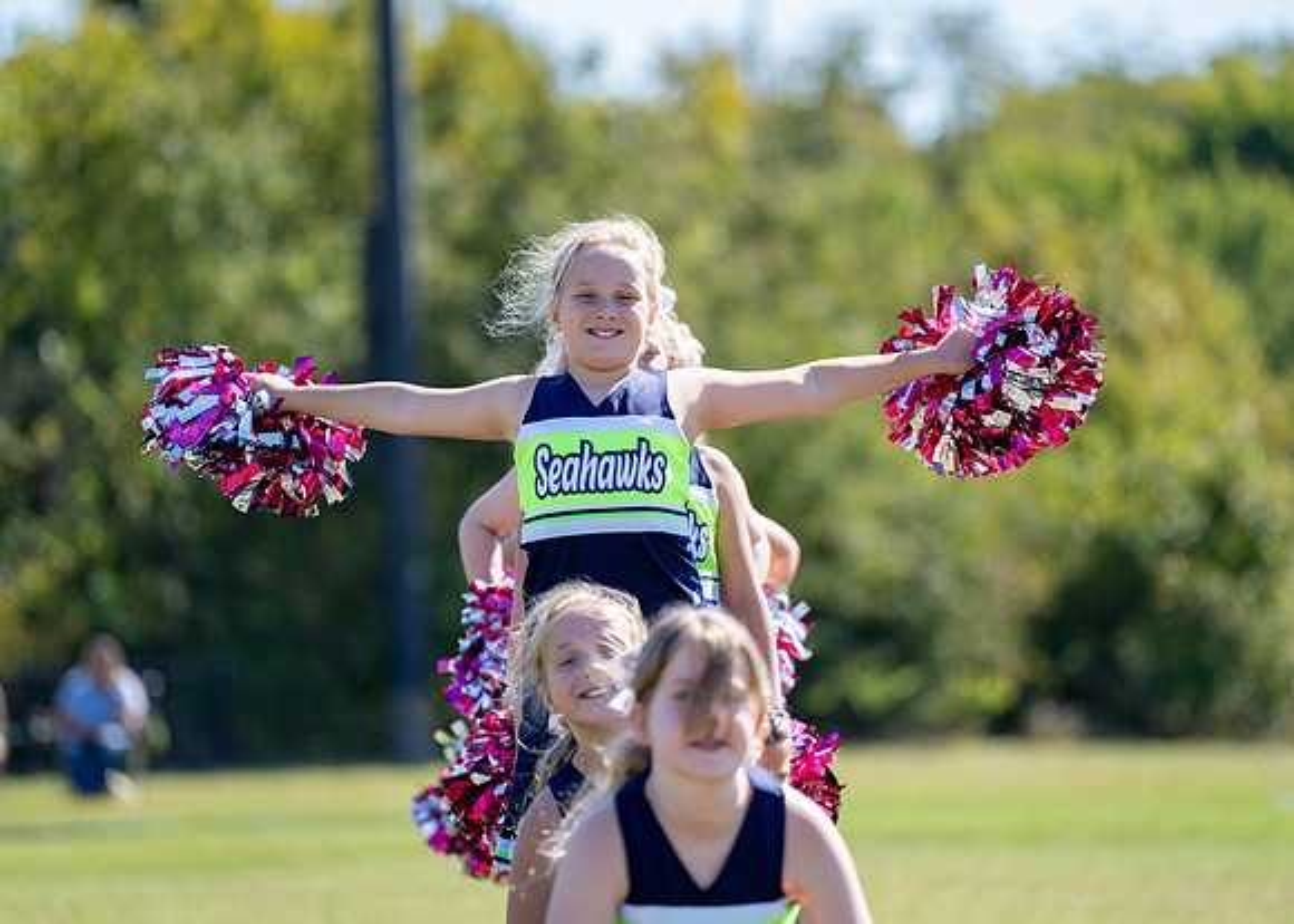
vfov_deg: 6.6
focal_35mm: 220
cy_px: 424
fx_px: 8065
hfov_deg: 9.2
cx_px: 631
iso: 200
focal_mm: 185
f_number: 2.8
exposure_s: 1/2000
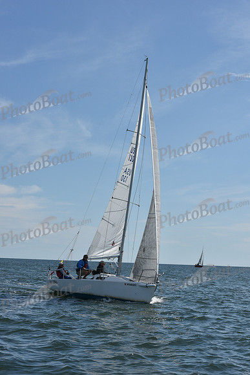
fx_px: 729
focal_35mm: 70
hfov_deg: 19.5
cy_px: 188
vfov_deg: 28.8
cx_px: 125
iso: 320
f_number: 11
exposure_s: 1/1000
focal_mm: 70
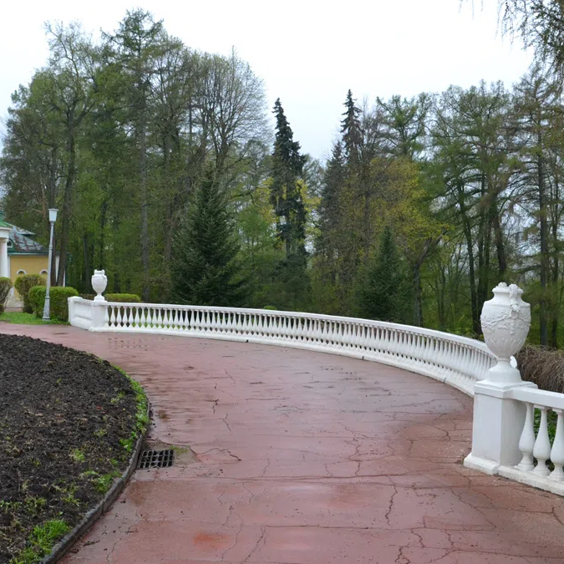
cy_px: 282
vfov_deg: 41.3
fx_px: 749
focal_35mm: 41
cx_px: 243
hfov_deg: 41.2
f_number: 9
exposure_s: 1/320
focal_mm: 21
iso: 1600
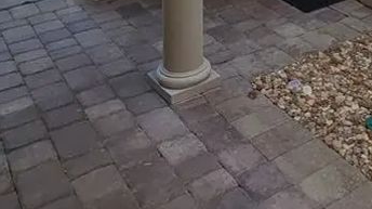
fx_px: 513
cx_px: 328
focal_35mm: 52
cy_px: -179
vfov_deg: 17.9
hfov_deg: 37.5
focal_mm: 2.35
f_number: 2.2
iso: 58
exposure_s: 1/250
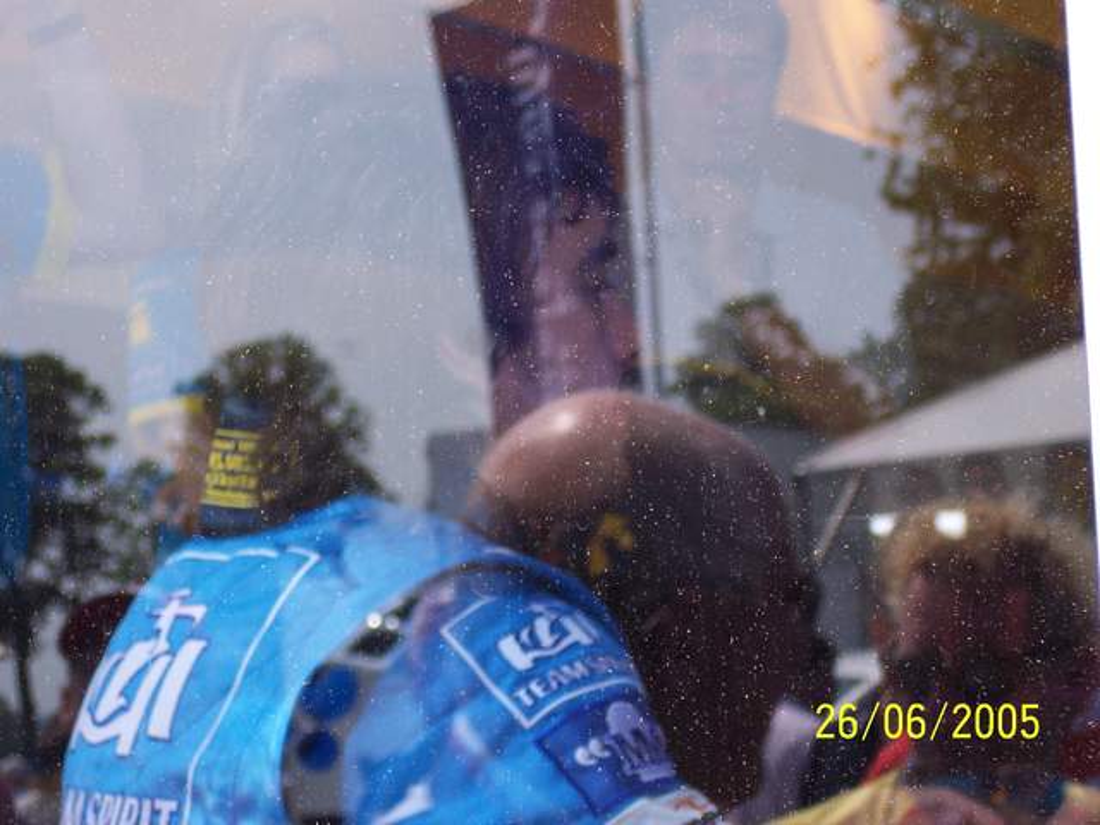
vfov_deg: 14.6
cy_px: 412
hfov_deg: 19.4
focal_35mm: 101
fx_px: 3209
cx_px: 550
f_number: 4.8
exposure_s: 1/350
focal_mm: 21.3
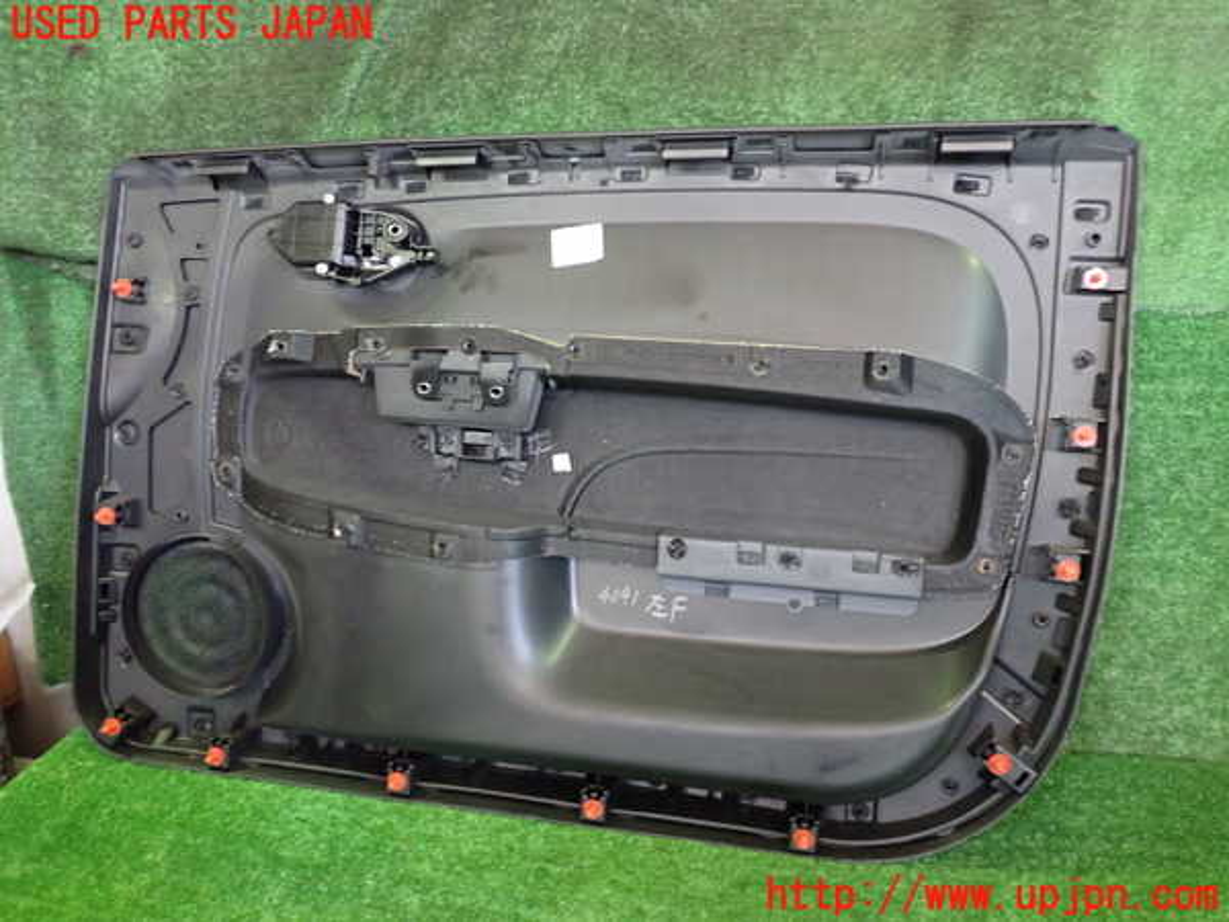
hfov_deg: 60.0
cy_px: 461
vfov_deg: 46.8
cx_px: 614
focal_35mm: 30
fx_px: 1065
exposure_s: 1/30
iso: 800
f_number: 2.3
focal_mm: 5.4
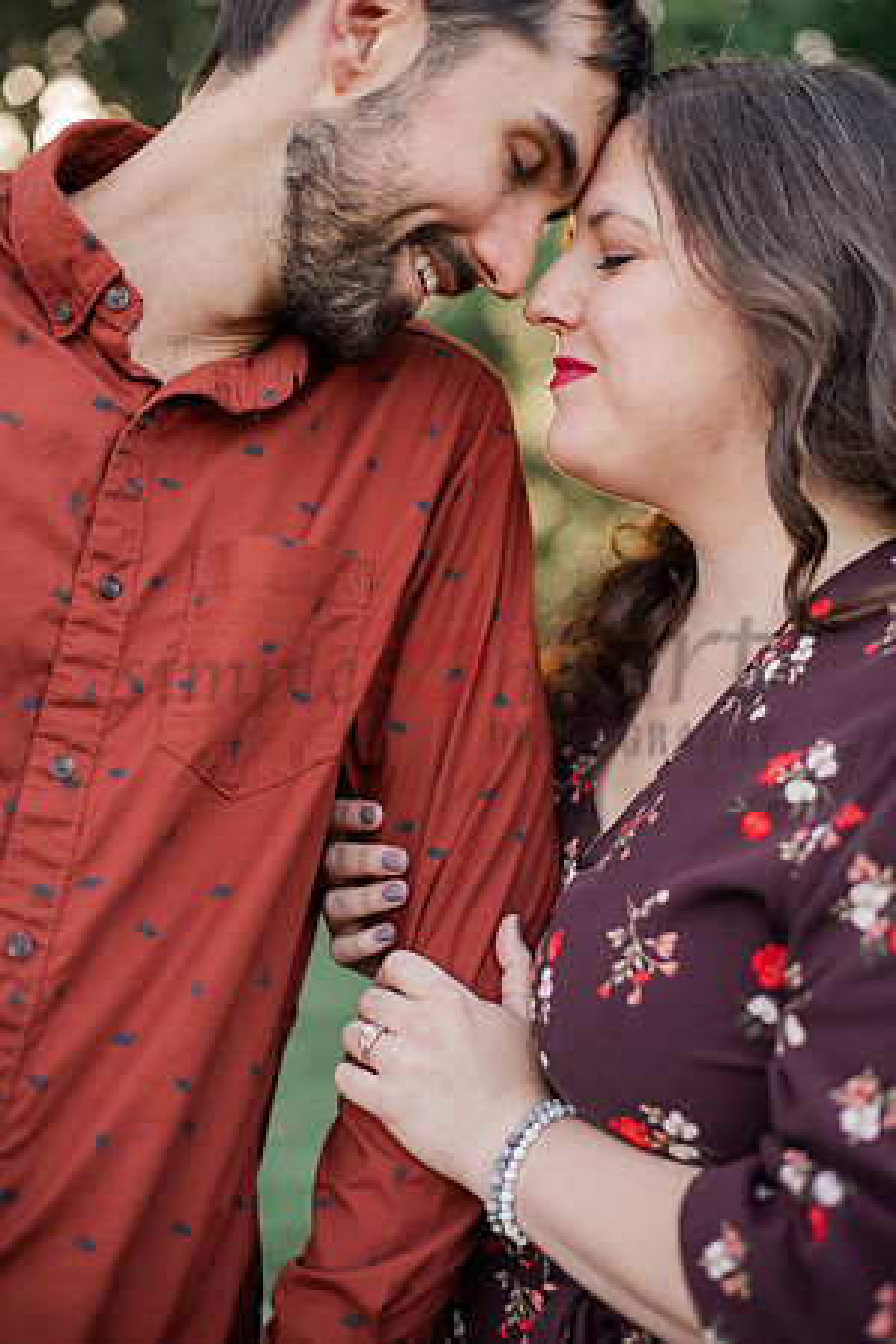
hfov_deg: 27.0
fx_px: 1867
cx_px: 448
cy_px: 672
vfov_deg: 39.6
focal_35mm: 50
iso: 500
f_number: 2.5
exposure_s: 1/800
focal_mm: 50
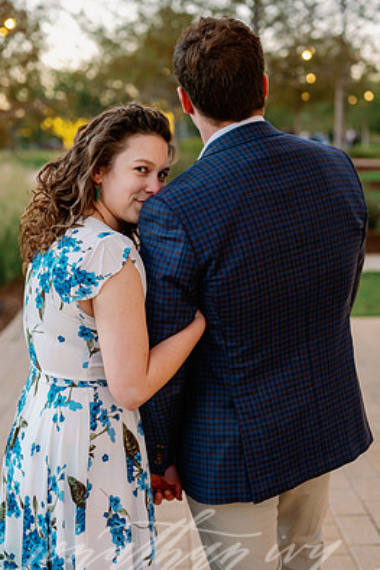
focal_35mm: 57
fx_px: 903
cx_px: 172
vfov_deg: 35.1
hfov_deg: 23.8
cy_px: 286
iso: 1250
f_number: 2.8
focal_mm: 50
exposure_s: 1/250
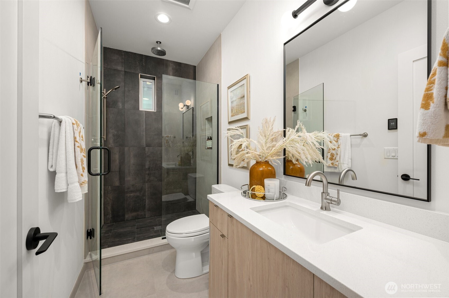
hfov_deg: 104.3
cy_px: 149
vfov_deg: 81.1
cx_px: 224
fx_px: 174
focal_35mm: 14
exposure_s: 1/100
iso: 320
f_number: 7.1
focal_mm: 14
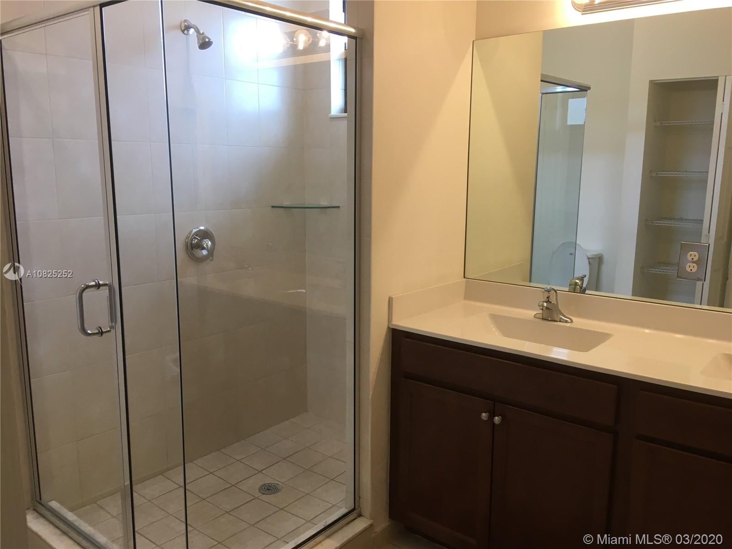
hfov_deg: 61.7
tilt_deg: -10.4
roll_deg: -0.8
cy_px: 274
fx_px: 613
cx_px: 366
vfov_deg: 48.2
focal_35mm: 29
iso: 32
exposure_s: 1/30
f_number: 2.2
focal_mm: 4.15
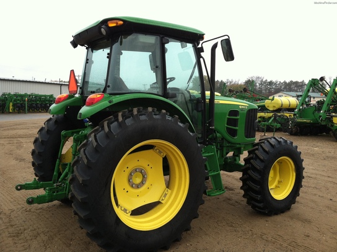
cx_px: 168
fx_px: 340
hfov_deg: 52.7
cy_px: 126
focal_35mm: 35
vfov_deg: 40.6
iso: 100
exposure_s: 1/100
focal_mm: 3.85
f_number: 2.8
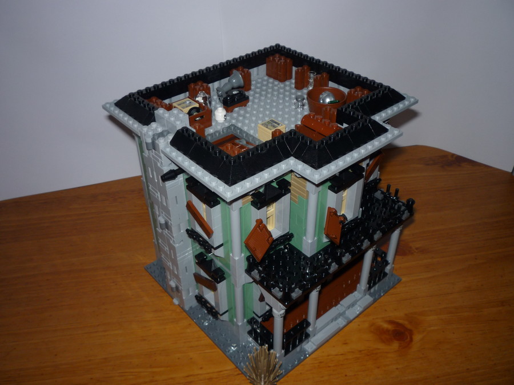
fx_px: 475
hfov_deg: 56.8
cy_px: 192
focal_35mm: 32
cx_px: 257
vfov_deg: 44.2
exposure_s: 1/30
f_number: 4
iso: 100
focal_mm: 5.2
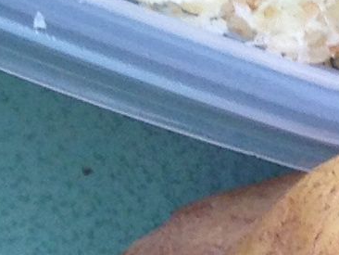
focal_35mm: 312
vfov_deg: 4.8
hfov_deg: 5.9
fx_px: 3057
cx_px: 966
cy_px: 107
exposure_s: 1/40
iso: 64
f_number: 2.4
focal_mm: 4.28
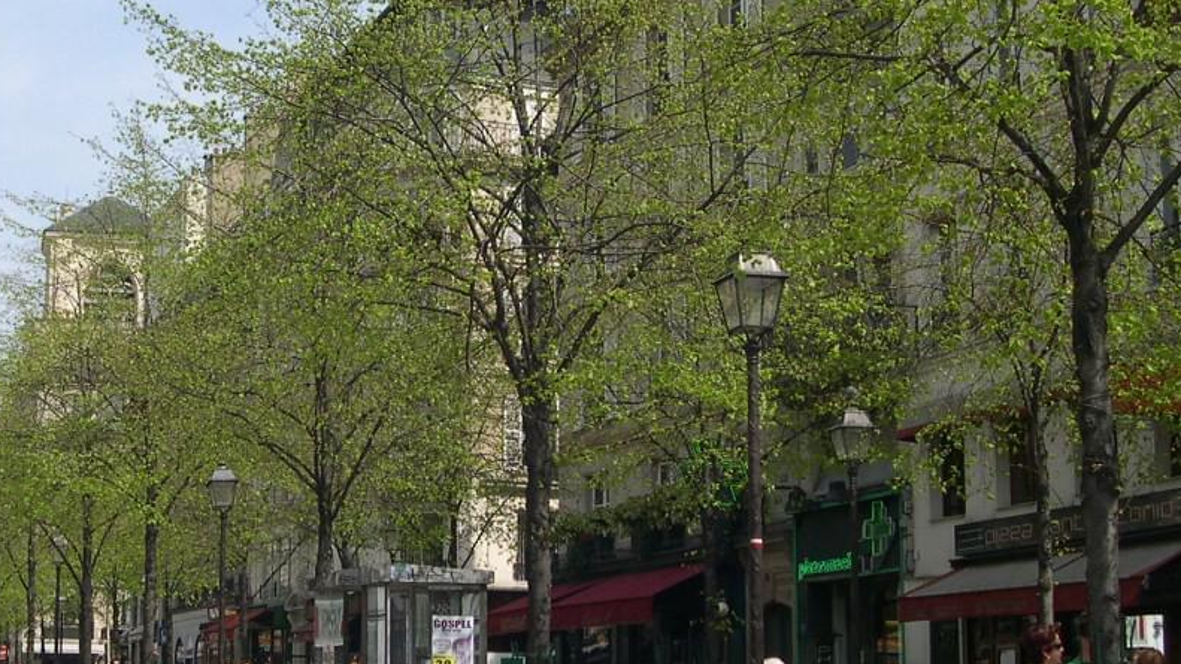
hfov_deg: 31.1
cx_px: 366
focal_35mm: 67
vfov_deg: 18.0
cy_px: 382
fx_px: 2098
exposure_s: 1/174
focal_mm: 8
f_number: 7.6
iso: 100
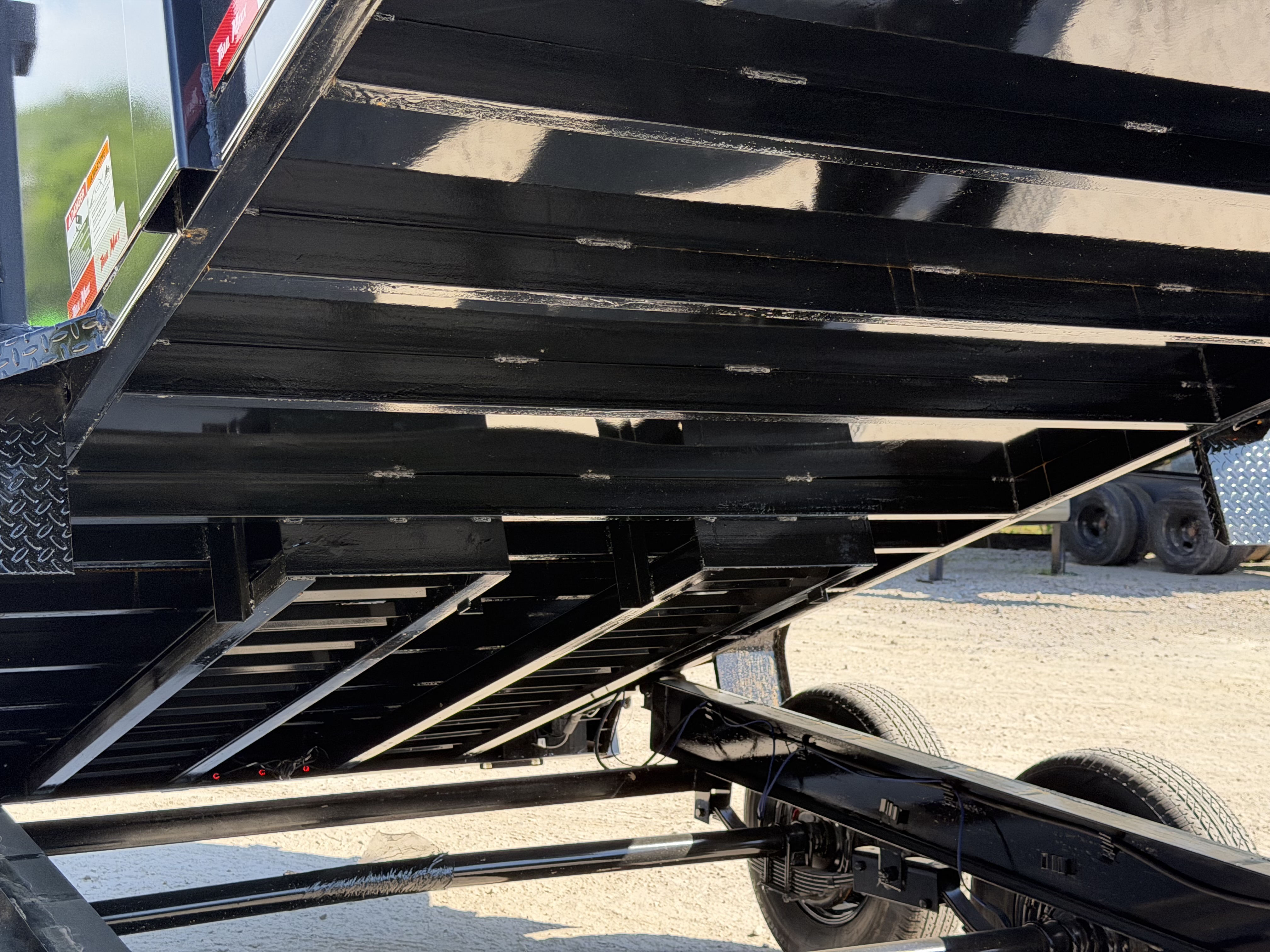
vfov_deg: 30.3
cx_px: 635
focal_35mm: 48
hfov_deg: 39.7
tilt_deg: -5.4
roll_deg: +3.0
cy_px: 476
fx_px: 1761
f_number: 1.78
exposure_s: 1/885
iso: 100
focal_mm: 6.76
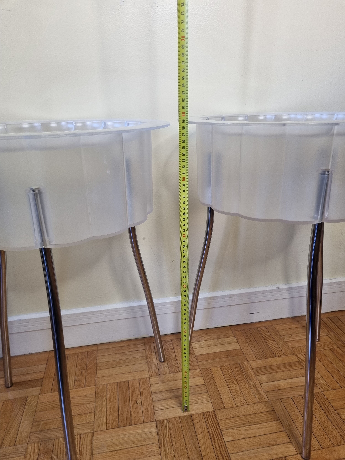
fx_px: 346
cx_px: 172
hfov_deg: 53.1
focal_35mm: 26
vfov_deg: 67.3
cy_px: 230
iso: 125
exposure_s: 1/100
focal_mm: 5.4
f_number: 1.8
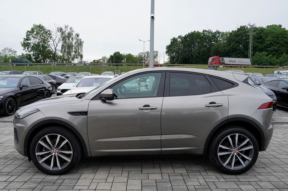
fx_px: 207
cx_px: 144
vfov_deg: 49.3
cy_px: 96
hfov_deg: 69.5
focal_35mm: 26
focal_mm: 26
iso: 100
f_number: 6.3
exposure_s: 1/160
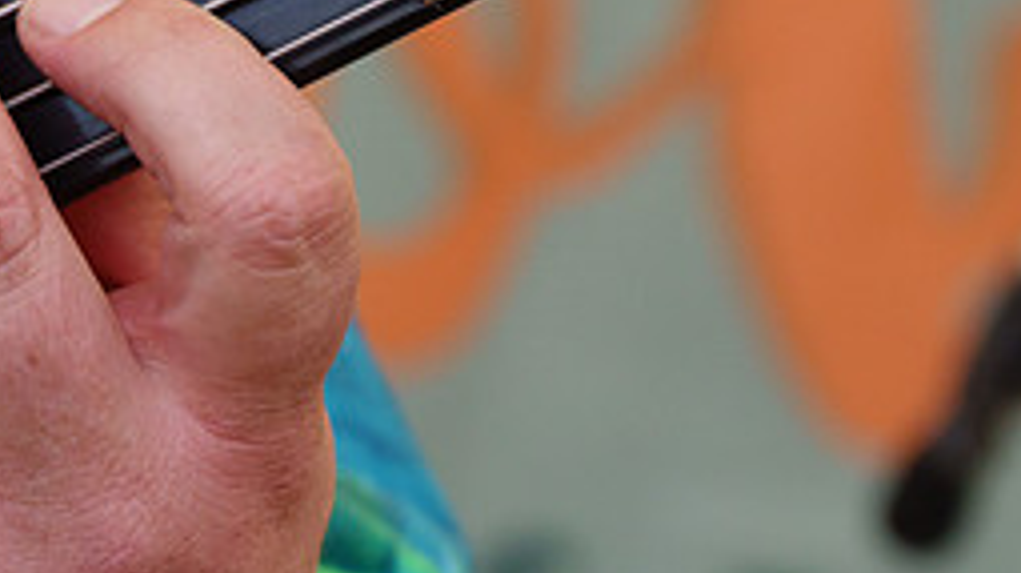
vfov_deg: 2.5
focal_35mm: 477
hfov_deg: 4.5
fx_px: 12904
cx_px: 240
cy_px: 186
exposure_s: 1/200
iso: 400
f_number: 5
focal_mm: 72
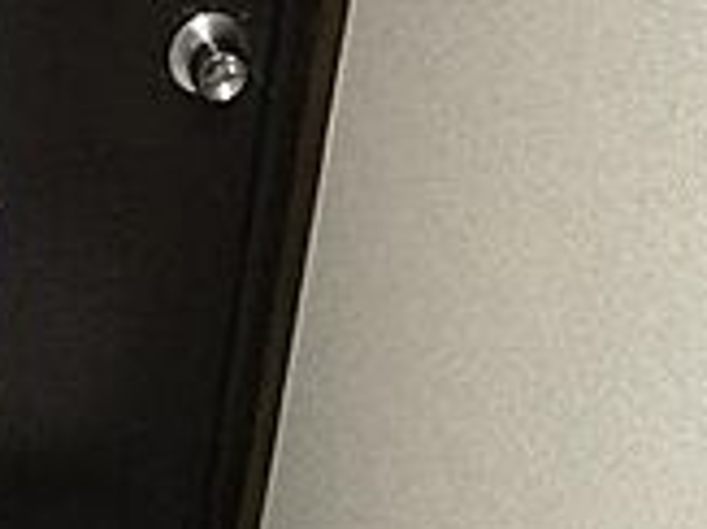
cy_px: 694
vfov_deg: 11.8
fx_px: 2490
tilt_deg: -37.1
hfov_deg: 15.3
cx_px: -234
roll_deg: +3.4
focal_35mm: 122
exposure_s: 1/30
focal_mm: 3.3
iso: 80
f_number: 2.4
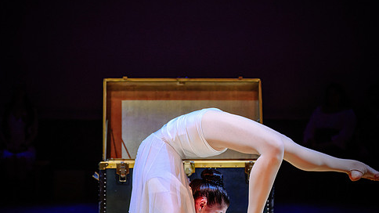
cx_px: 183
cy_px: 152
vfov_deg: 12.3
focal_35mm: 98
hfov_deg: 21.8
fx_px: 985
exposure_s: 1/320
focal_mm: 70
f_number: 2.8
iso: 1600
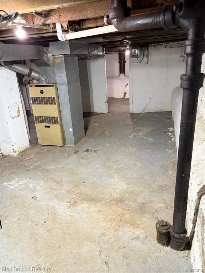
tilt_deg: -19.9
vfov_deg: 67.3
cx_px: 102
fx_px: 205
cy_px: 136
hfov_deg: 53.1
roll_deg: +3.7
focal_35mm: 26
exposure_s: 1/60
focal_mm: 5.96
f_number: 1.6
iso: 200
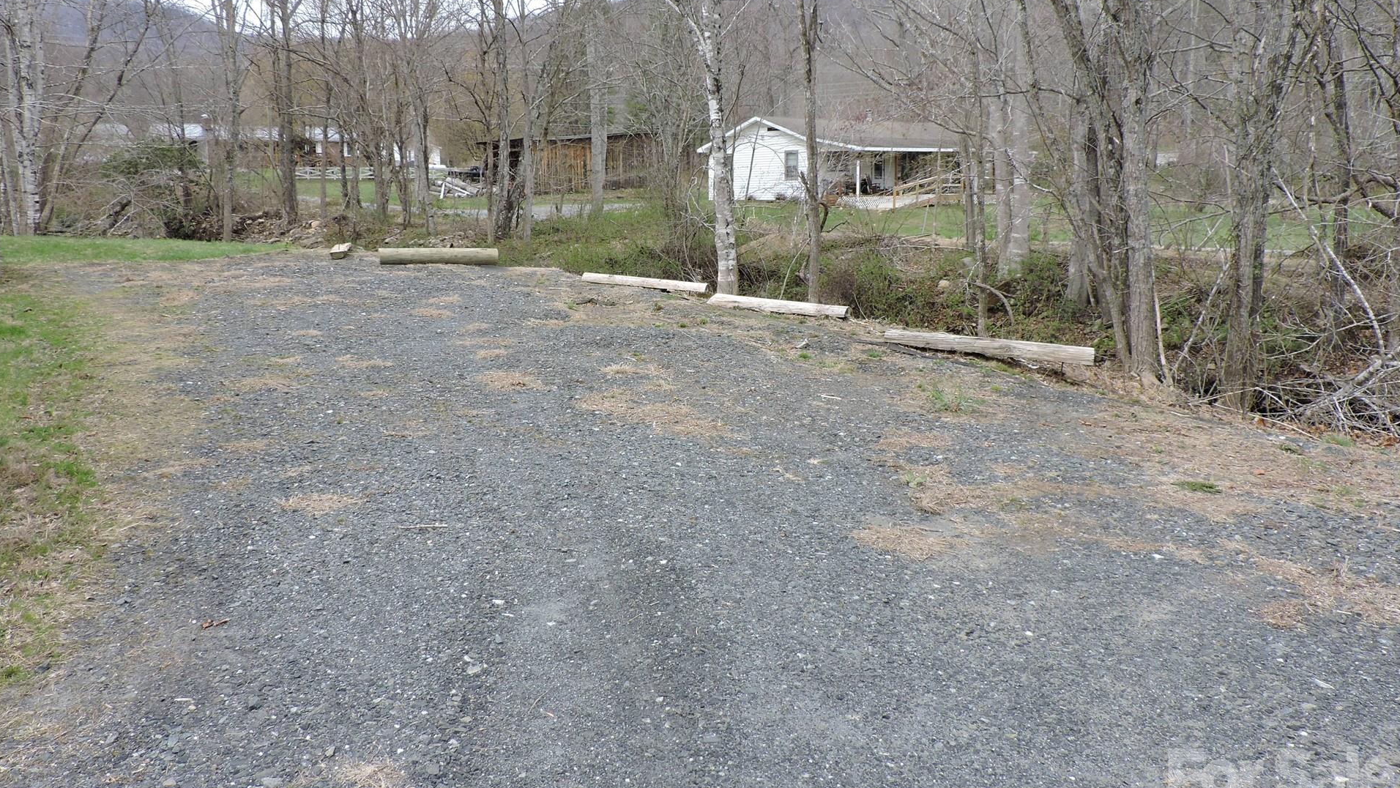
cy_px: 330
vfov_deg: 41.4
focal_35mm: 28
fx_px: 1040
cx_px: 652
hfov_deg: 67.8
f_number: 3
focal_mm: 4.3
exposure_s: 1/400
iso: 100
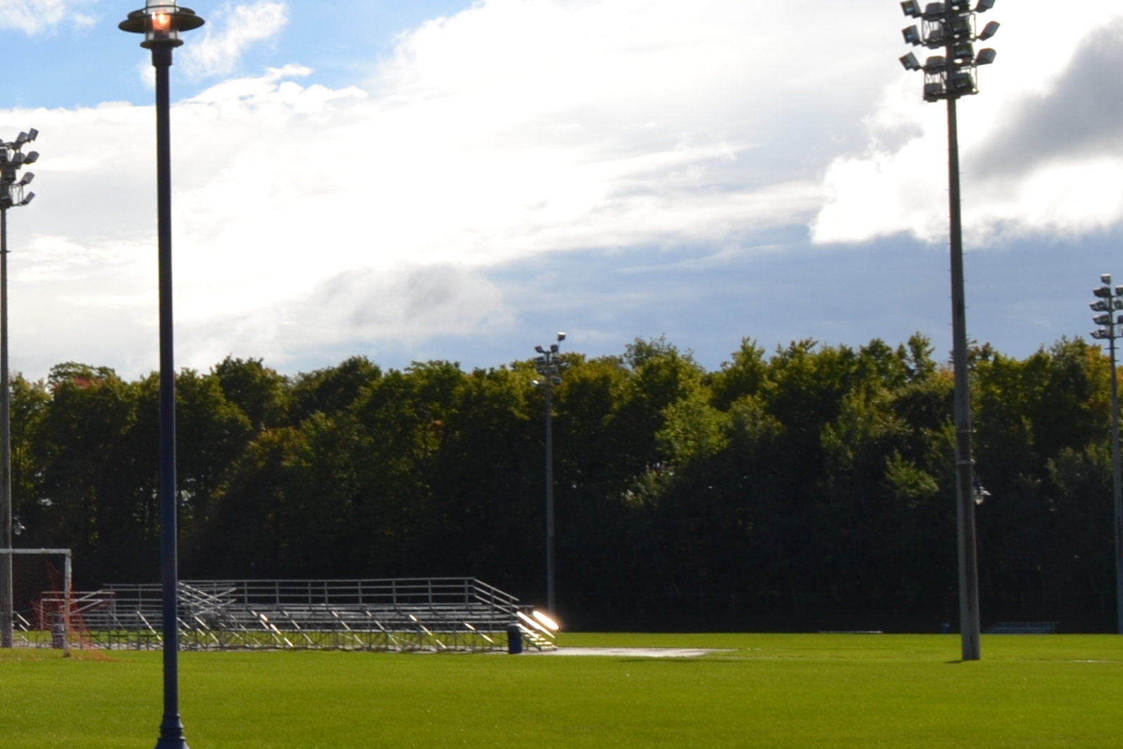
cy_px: 430
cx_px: -352
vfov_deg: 15.7
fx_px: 2713
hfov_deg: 21.1
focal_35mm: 87
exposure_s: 1/200
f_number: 11
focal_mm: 20
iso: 100
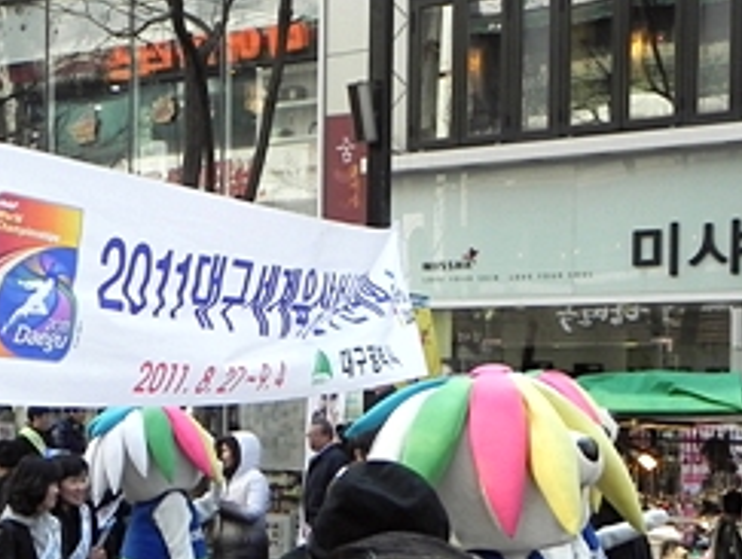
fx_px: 1717
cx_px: 171
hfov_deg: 24.1
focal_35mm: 80
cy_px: 466
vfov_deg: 18.3
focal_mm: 5.9
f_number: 5
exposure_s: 1/149
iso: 160
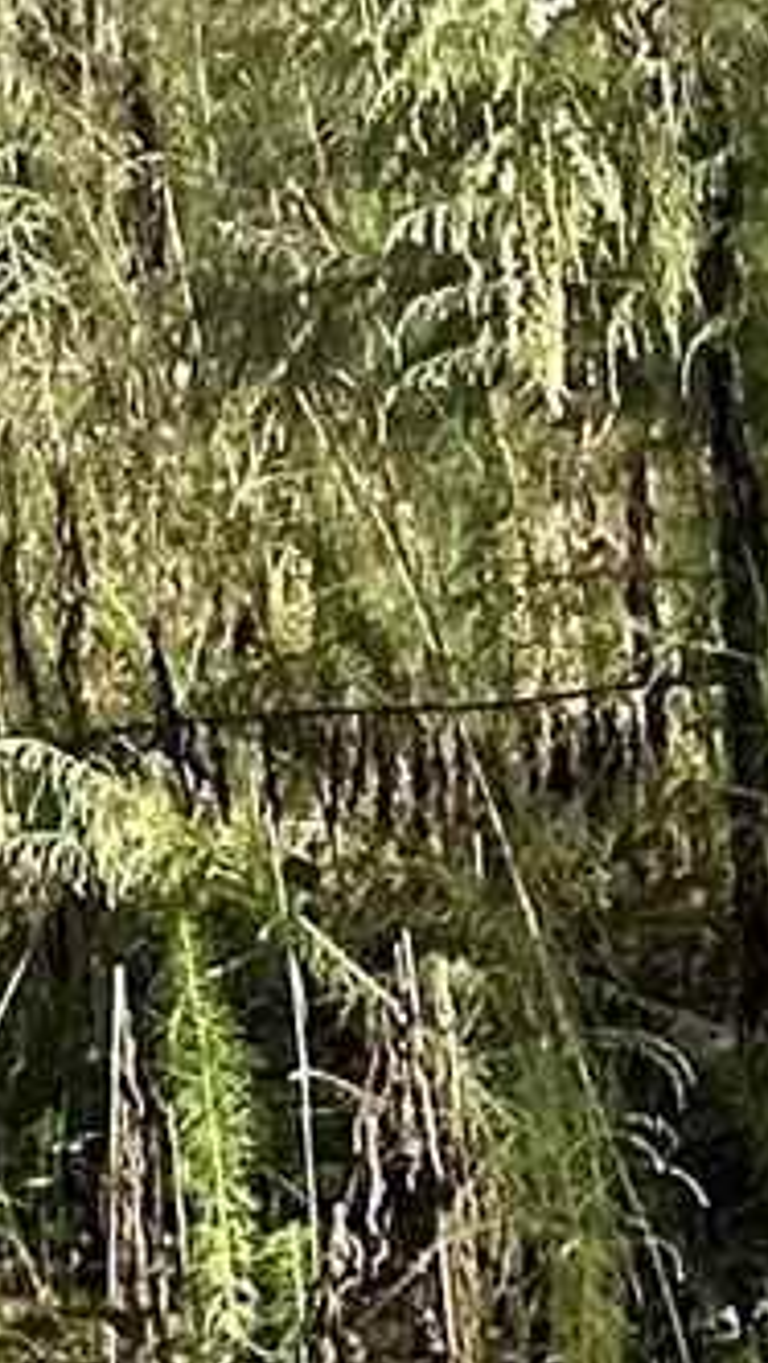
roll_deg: +0.8
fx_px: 13128
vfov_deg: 5.7
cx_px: -669
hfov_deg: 3.3
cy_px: -2110
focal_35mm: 363
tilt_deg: +17.0
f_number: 1.78
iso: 64
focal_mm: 6.86
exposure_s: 1/1721
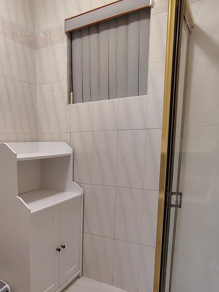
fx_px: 244
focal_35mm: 29
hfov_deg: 45.5
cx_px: 40
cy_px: 186
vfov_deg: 60.7
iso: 364
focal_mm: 2.13
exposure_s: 1/60
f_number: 2.2
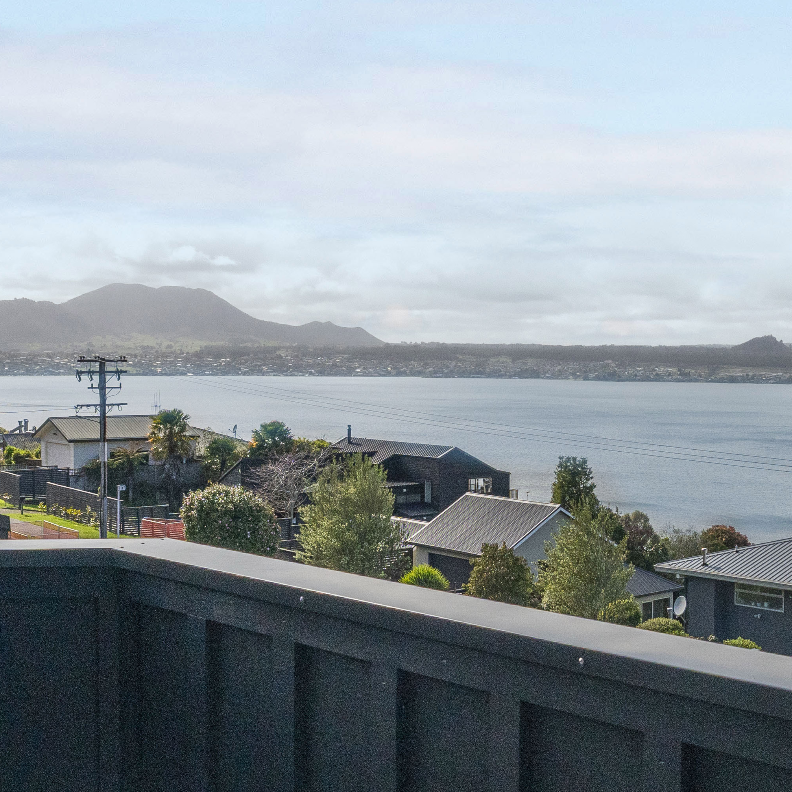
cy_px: 397
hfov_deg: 34.5
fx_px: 1217
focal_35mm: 47
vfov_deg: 36.1
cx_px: 676
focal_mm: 14
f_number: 8
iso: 640
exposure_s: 1/3200
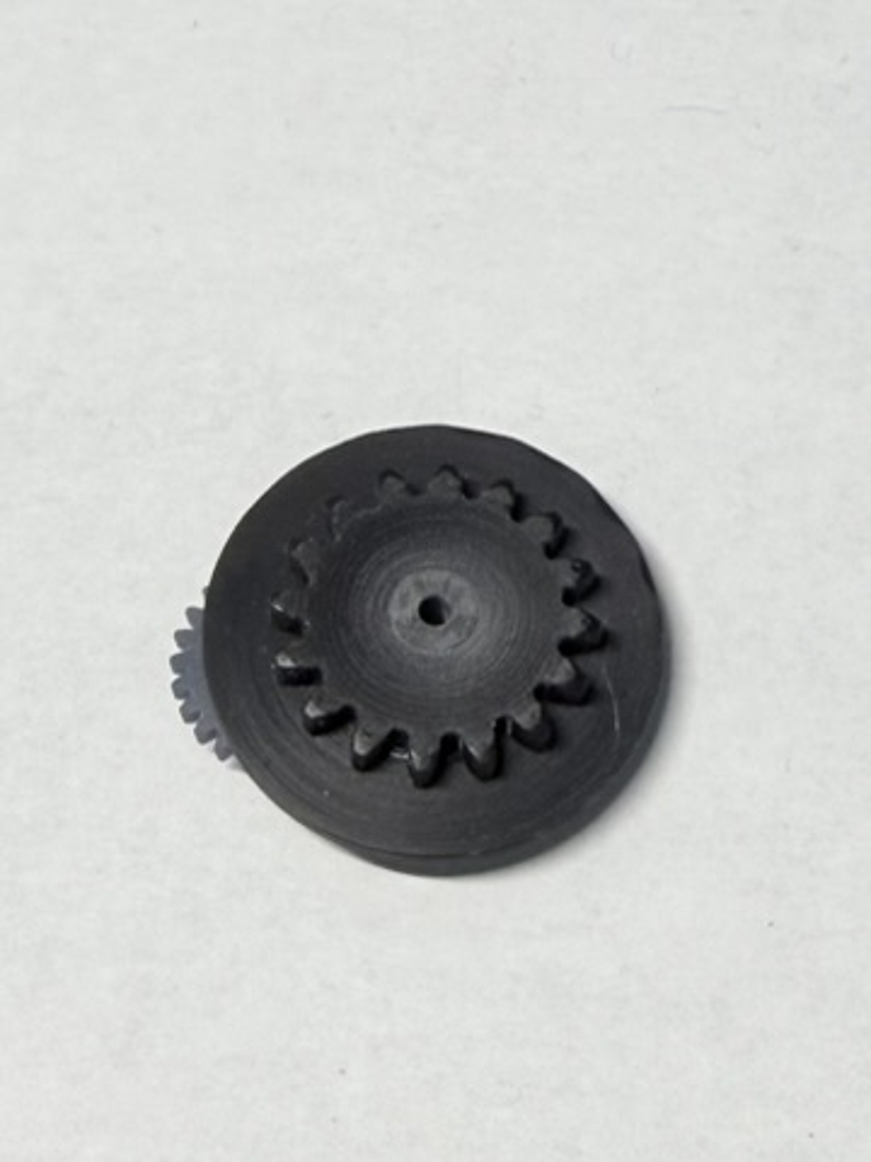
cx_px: 436
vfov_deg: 71.6
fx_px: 805
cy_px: 581
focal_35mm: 24
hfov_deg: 56.8
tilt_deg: -62.2
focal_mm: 2.22
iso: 80
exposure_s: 1/99
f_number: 2.2
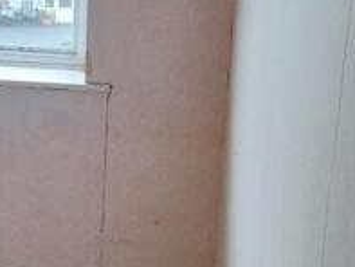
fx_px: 759
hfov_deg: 24.9
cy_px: 59
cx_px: -12
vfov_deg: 19.7
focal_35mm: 74
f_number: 2
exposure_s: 1/50
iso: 25
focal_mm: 4.6
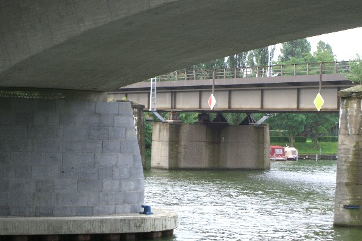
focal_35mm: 119
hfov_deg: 17.2
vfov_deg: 11.5
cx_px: 181
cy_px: 106
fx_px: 1196
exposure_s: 1/100
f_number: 5.1
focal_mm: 23.7
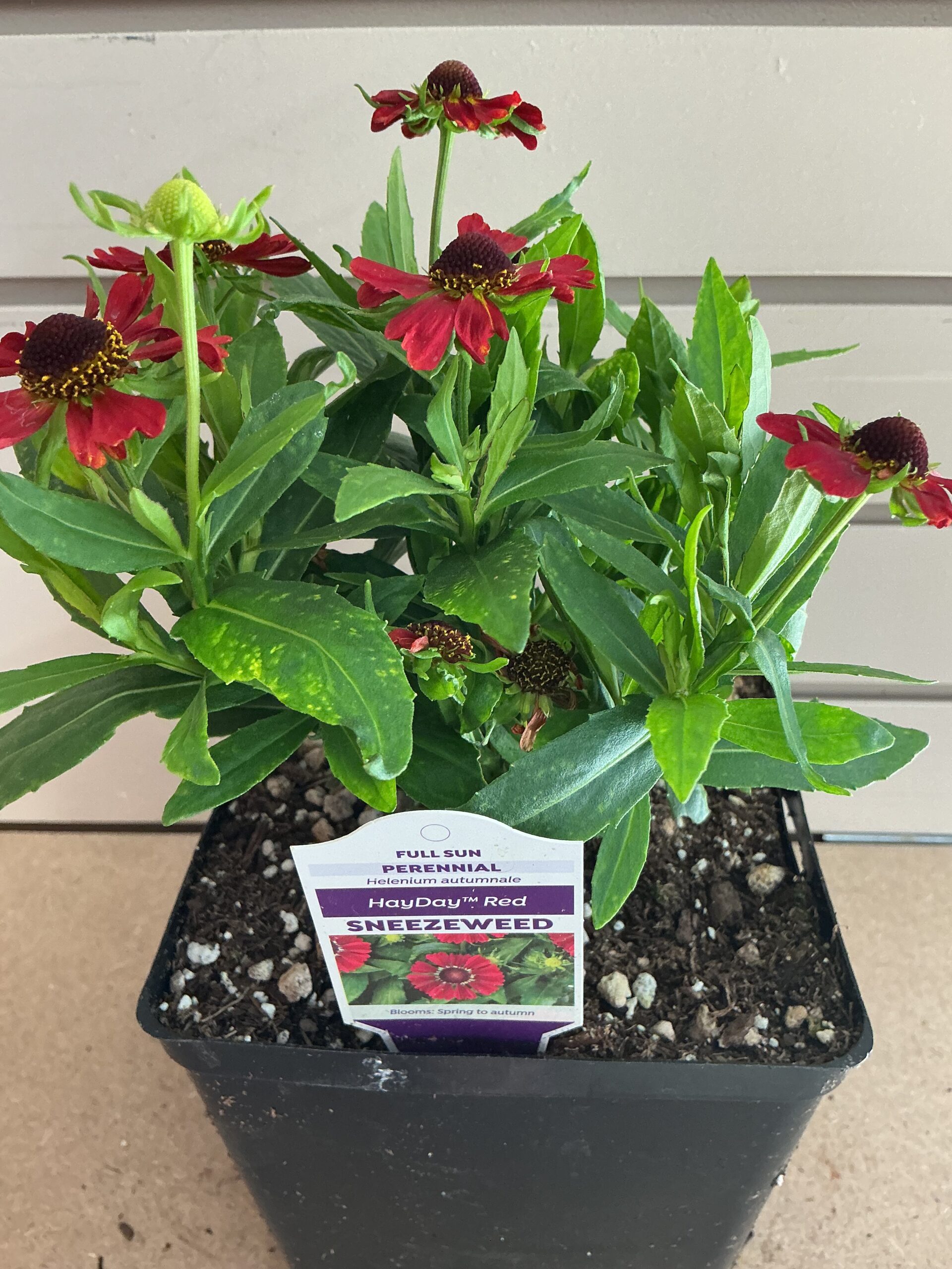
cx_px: 476
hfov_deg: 48.2
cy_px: 634
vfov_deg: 61.7
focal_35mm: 29
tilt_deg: -33.3
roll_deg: +0.8
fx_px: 1063
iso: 125
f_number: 1.8
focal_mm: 3
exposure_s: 1/60
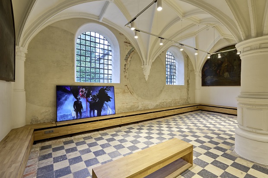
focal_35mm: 16
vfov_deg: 73.6
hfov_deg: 96.8
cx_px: 134
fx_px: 119
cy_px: 89
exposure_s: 1/15
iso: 400
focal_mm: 16
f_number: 8
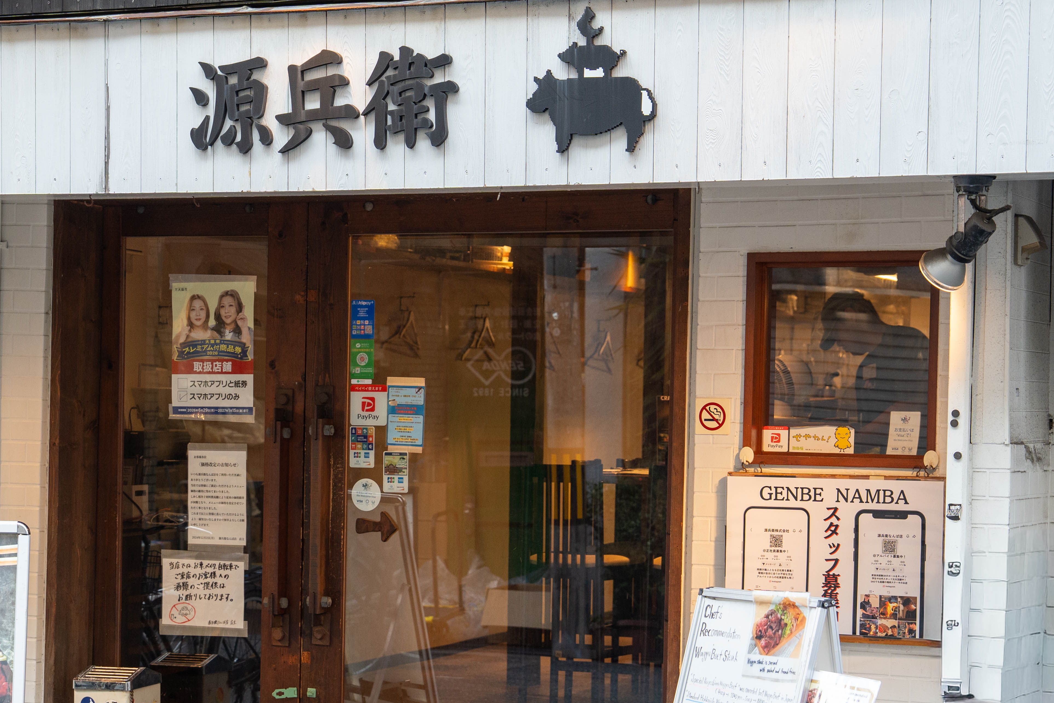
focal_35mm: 82
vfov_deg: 16.6
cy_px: 495
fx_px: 2401
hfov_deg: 24.7
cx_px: 439
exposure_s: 1/60
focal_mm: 45
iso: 320
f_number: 4
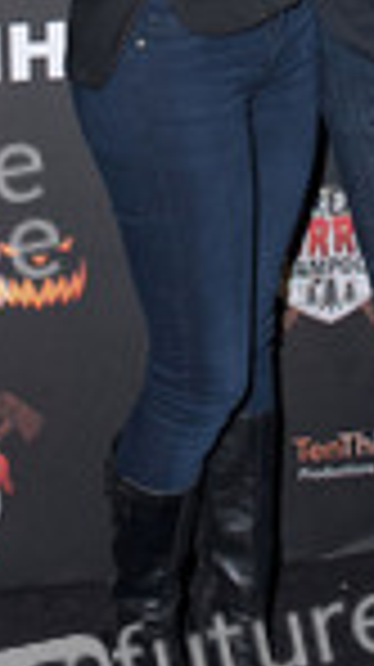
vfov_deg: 29.3
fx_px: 1202
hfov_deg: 17.5
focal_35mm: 68
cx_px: 322
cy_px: 27
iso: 400
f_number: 4.5
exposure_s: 1/400
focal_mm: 24
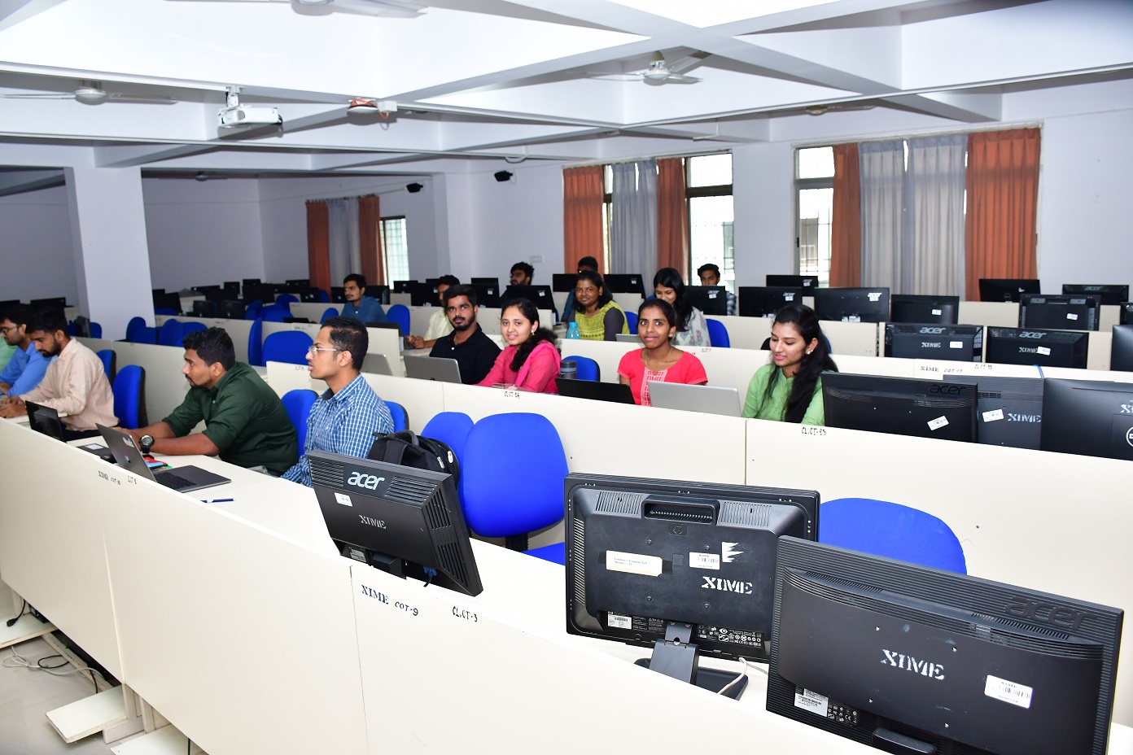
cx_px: 566
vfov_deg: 47.9
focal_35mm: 27
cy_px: 378
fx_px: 850
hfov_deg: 67.4
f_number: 5
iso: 800
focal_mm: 18
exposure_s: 1/250
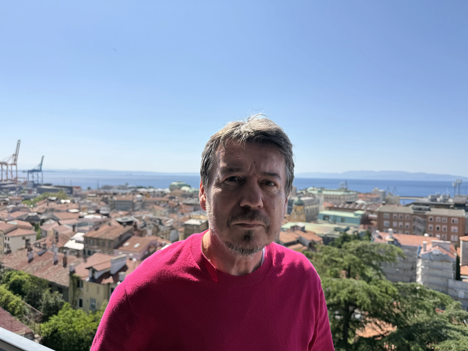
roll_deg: -0.7
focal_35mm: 24
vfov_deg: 56.8
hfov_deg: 71.6
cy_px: 176
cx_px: 234
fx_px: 324
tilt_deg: -0.1
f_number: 1.78
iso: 80
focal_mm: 6.76
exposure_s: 1/4405
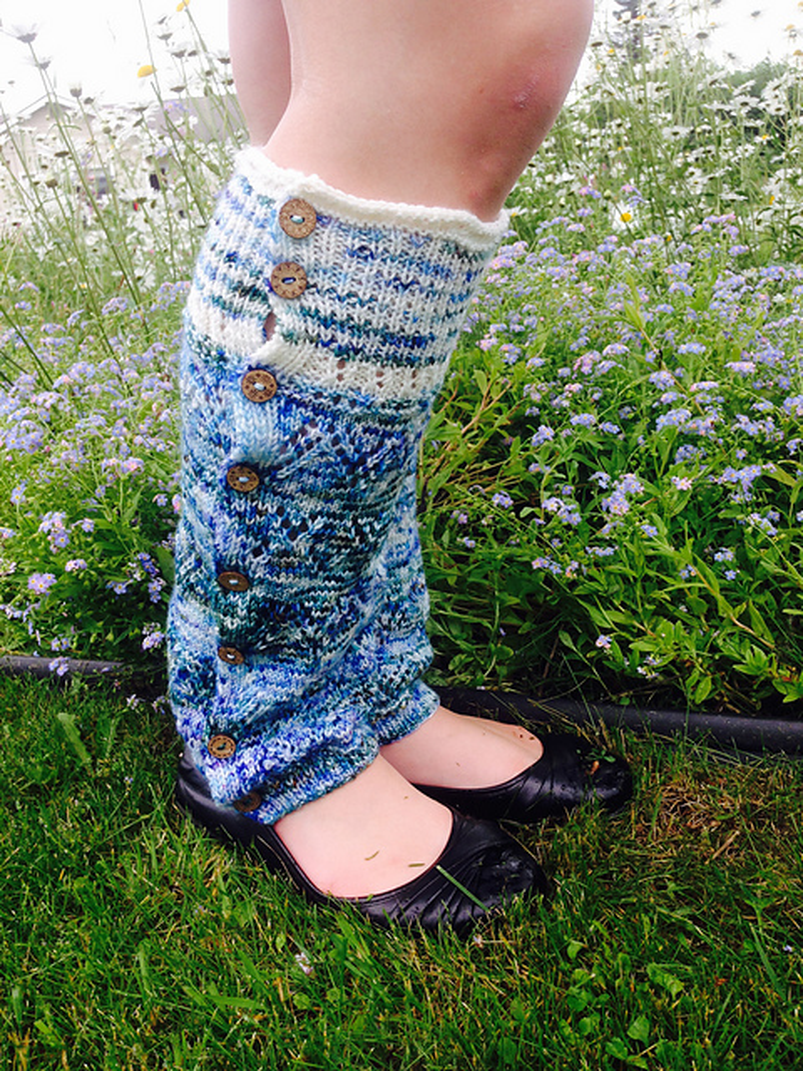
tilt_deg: -16.4
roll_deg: +6.1
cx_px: 402
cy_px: 536
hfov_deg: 42.9
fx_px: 1021
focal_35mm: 33
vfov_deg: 55.4
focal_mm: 4.12
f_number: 2.4
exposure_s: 1/132
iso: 50
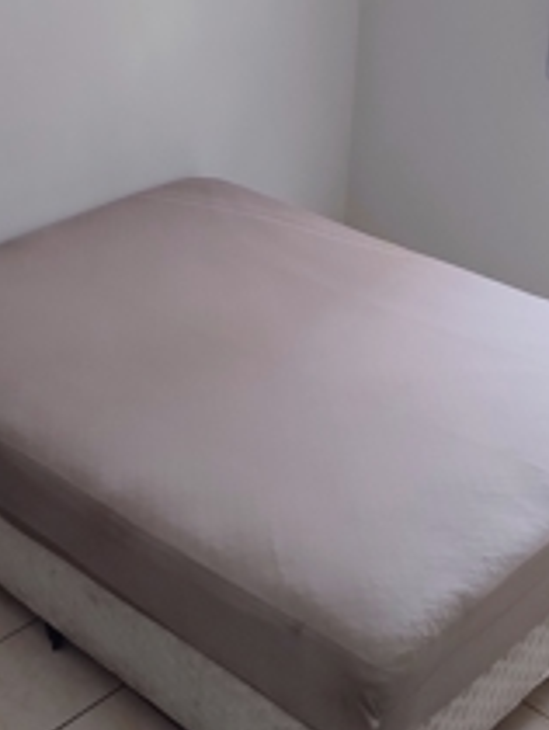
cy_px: 280
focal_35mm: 59
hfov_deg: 24.7
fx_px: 1245
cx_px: 158
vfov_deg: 32.5
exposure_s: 1/120
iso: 184
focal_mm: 5.56
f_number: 1.8
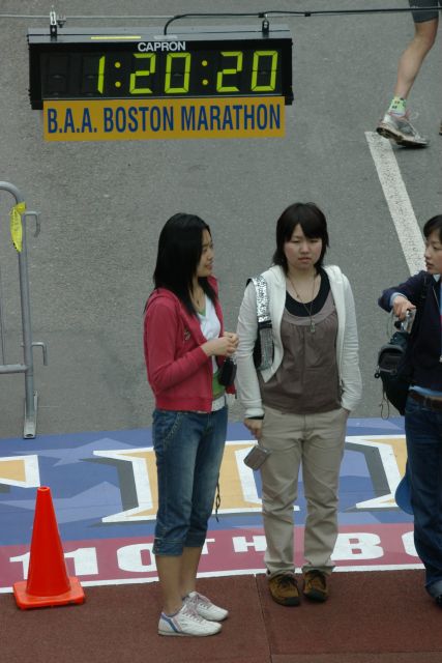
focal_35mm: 345
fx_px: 6350
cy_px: 332
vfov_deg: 6.0
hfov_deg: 4.0
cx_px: 221
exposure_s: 1/400
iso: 400
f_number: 8
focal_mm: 230
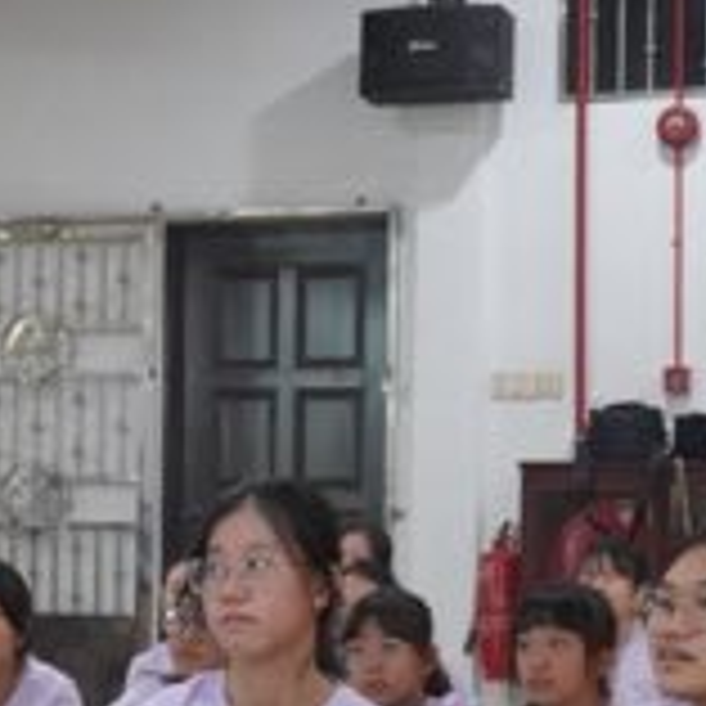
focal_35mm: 140
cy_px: 643
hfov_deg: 12.3
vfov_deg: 12.4
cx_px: 22
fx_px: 3230
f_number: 5.6
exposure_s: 1/160
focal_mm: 36
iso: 6400
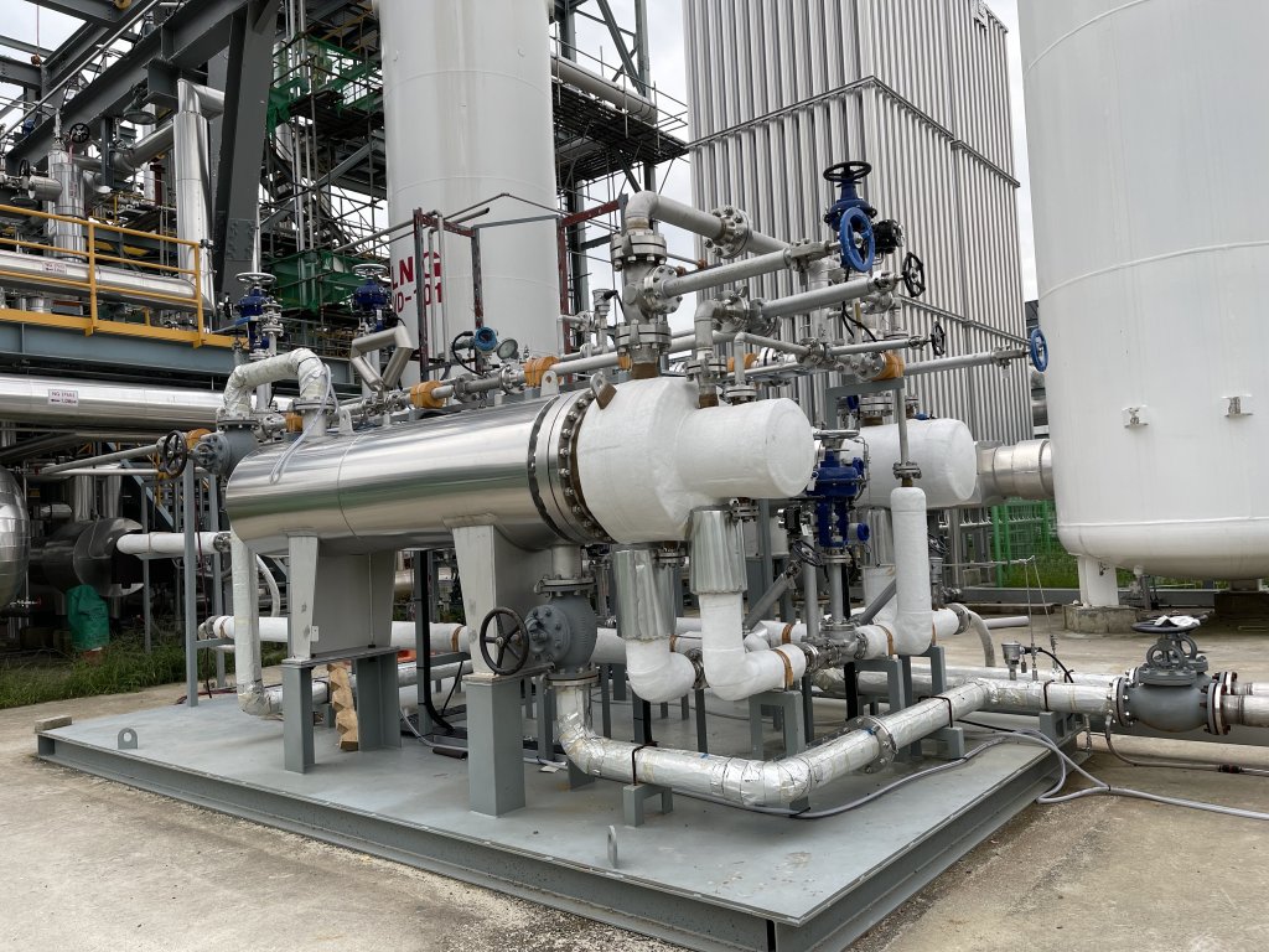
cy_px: 476
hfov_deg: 67.3
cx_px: 634
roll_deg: +3.1
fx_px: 953
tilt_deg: +3.4
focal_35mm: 26
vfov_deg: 53.1
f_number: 1.6
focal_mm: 5.1
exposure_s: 1/533
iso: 32
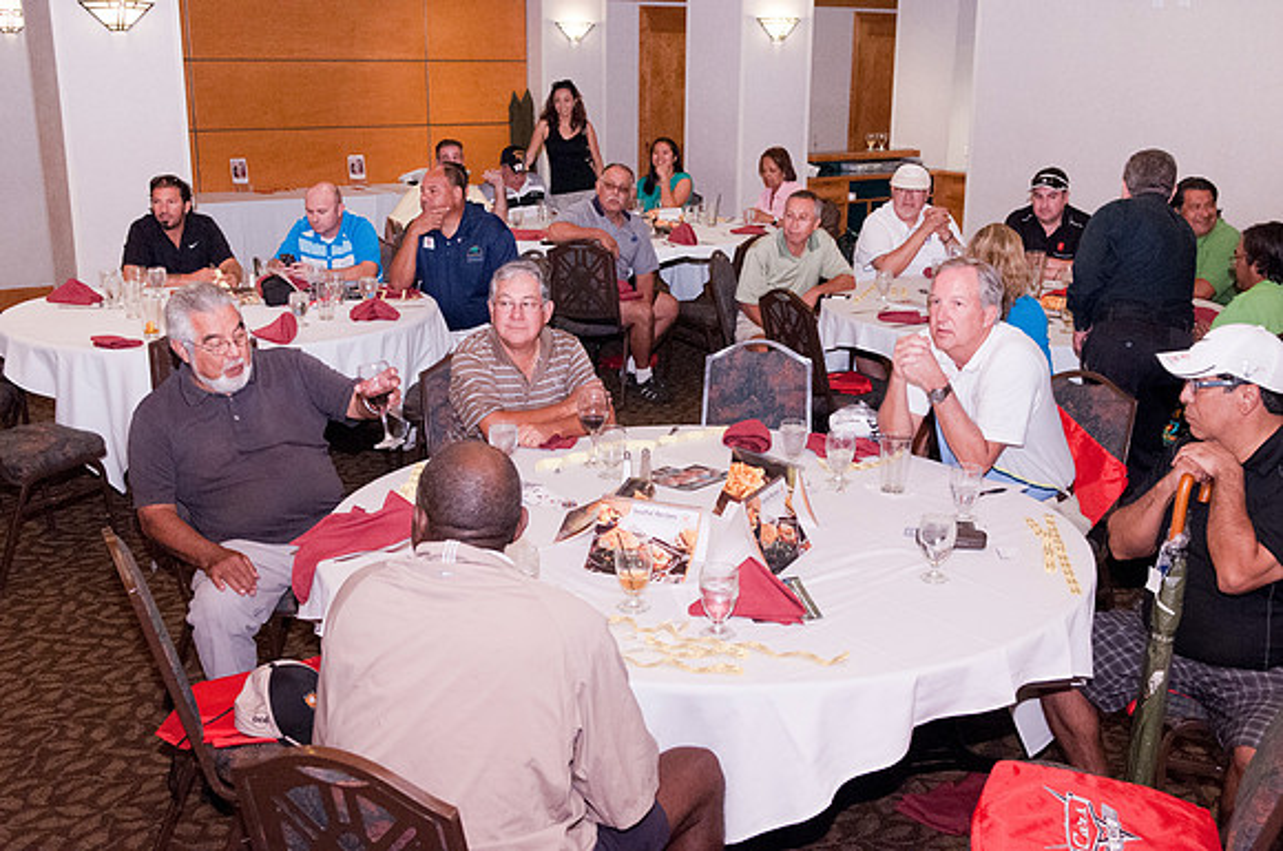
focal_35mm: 39
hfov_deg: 49.6
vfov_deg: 34.1
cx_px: 642
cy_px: 426
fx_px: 1388
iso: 1250
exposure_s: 1/100
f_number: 4.5
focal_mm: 26
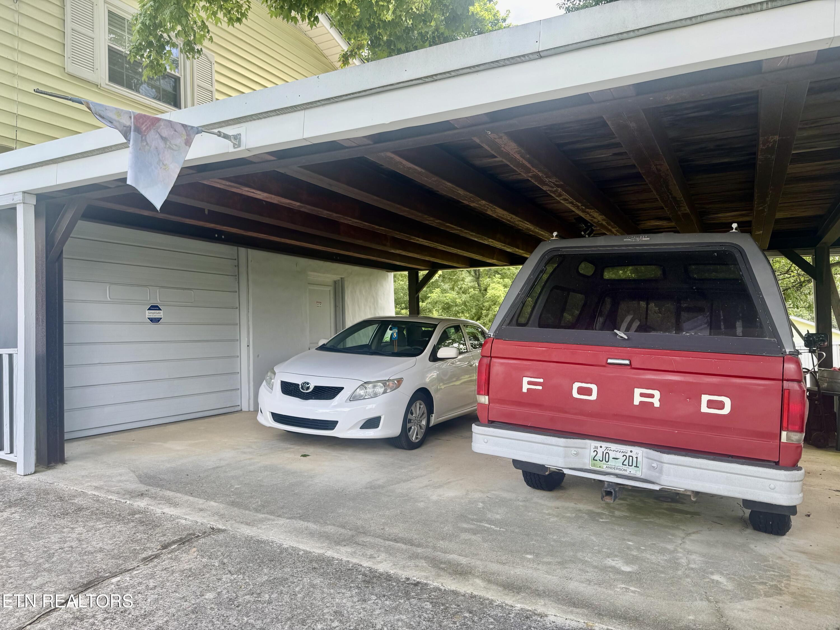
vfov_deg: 56.8
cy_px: 315
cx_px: 420
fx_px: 582
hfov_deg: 71.6
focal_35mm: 24
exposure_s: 1/318
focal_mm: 6.76
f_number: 1.78
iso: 80
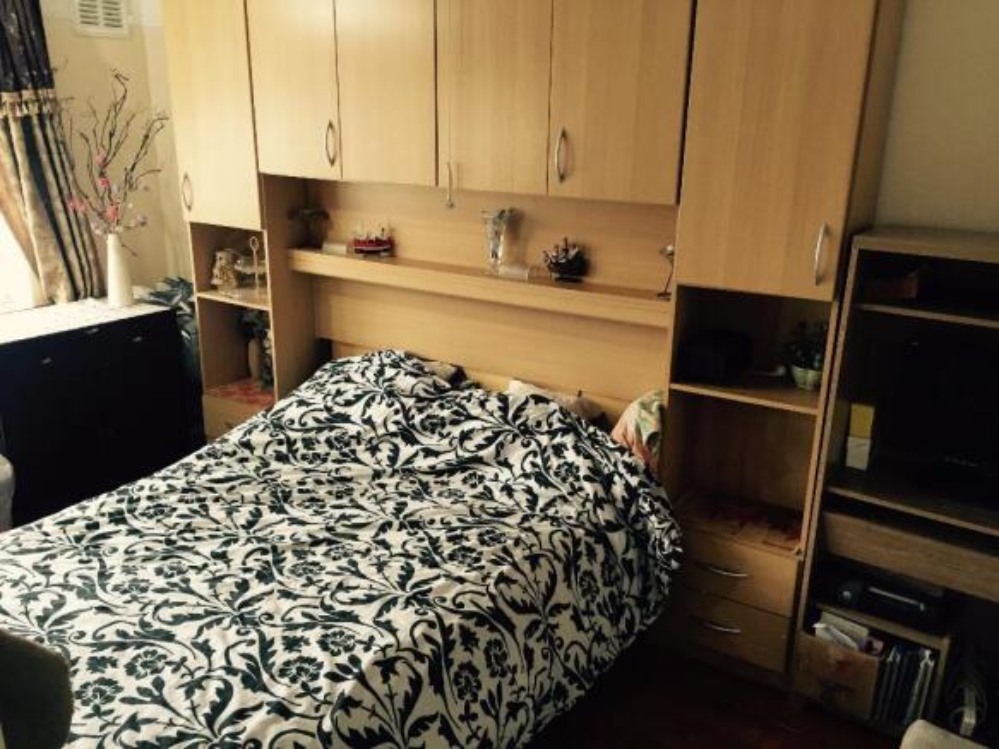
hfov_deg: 61.7
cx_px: 500
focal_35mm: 29
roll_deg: -1.9
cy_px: 374
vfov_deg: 48.2
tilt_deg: -18.6
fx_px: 837
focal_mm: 4.15
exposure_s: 1/30
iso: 100
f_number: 2.2
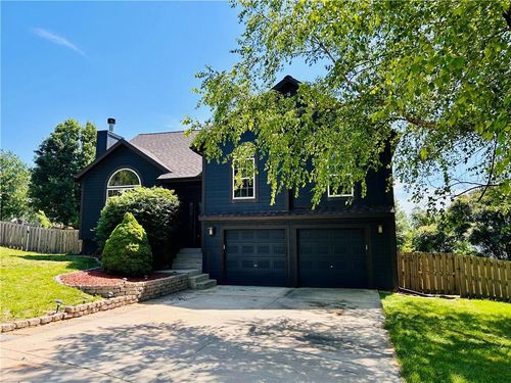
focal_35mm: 26
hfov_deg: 67.3
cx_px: 256
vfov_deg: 53.1
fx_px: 384
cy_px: 192
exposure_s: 1/2008
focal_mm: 5.7
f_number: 1.5
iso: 50
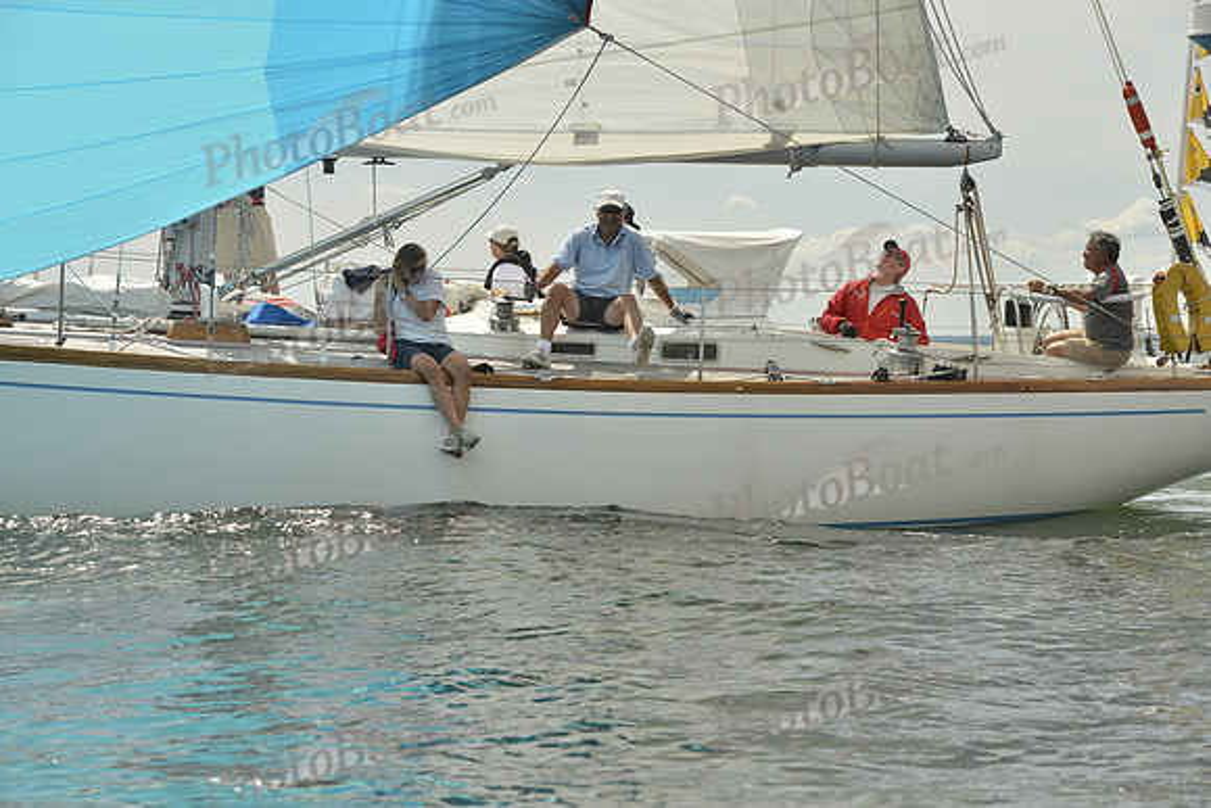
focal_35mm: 102
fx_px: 3432
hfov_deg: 20.0
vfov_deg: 13.4
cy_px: 404
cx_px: 606
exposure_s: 1/1000
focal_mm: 102
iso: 200
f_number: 7.1
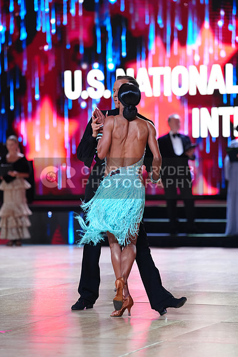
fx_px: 1328
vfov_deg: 15.3
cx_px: 119
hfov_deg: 10.2
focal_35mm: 134
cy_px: 178
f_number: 2.8
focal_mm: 134
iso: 800
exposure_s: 1/500
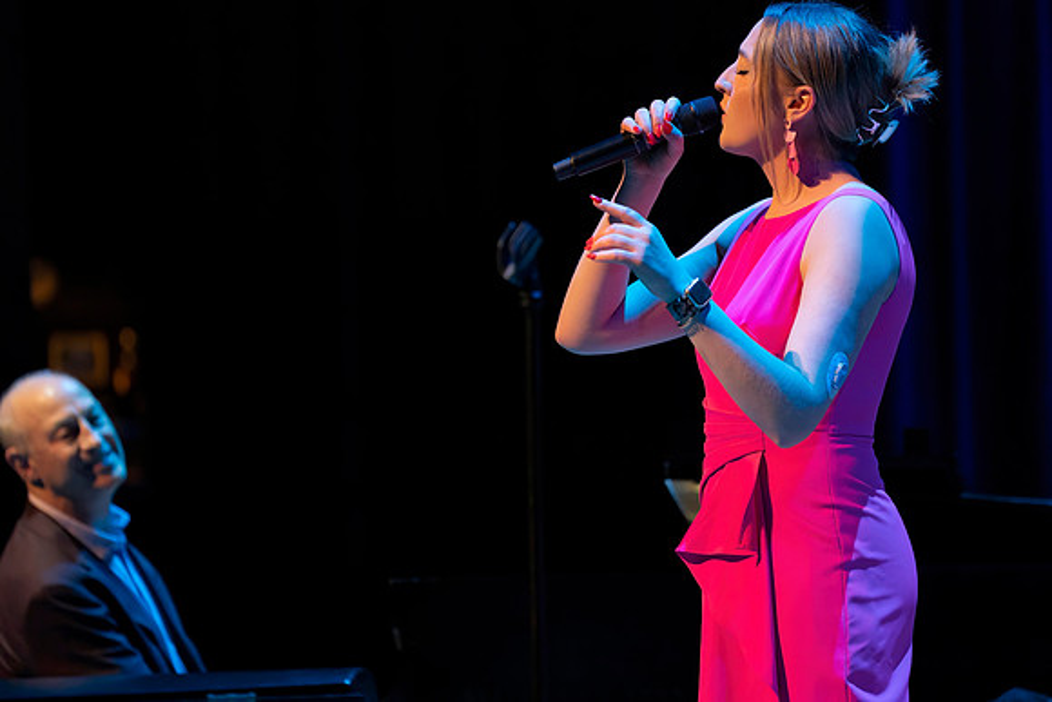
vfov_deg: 3.5
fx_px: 11537
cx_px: 575
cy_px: 318
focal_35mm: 395
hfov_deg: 5.2
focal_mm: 361
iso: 4000
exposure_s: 1/250
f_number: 5.6
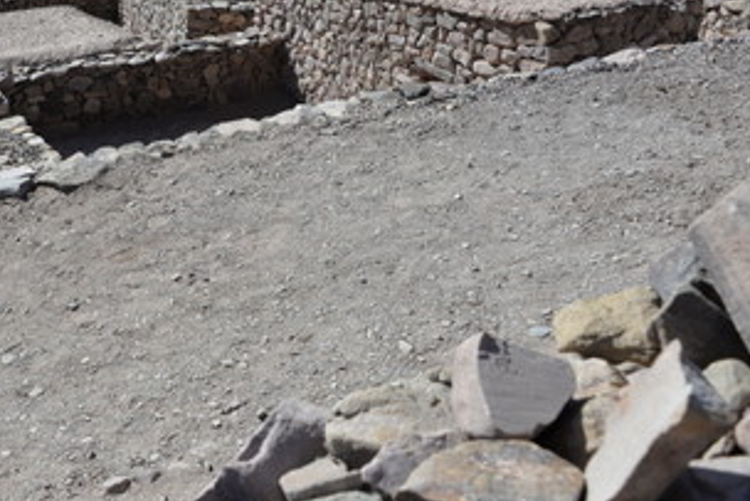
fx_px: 959
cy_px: 141
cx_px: 192
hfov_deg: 41.5
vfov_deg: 28.9
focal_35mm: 46
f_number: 8
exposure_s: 1/250
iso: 100
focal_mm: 28
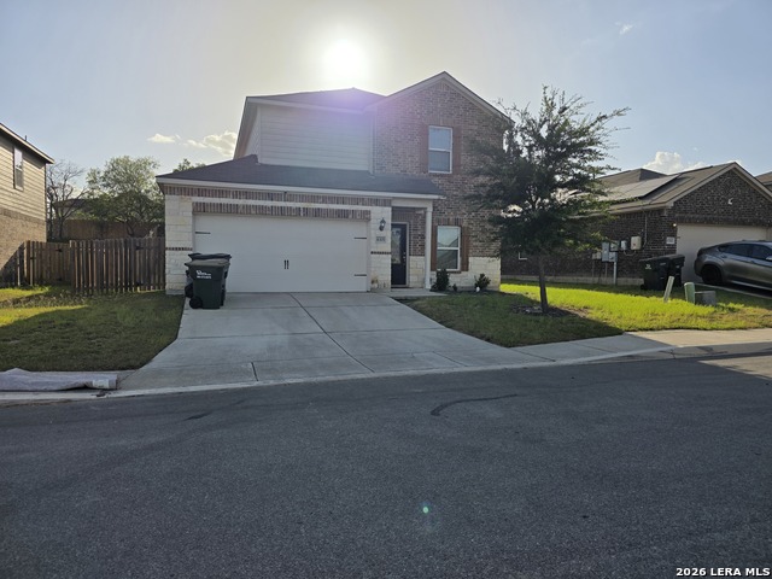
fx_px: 513
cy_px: 290
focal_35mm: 23
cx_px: 386
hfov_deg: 73.9
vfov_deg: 58.9
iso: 50
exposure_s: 1/7944
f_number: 1.7
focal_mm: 6.3
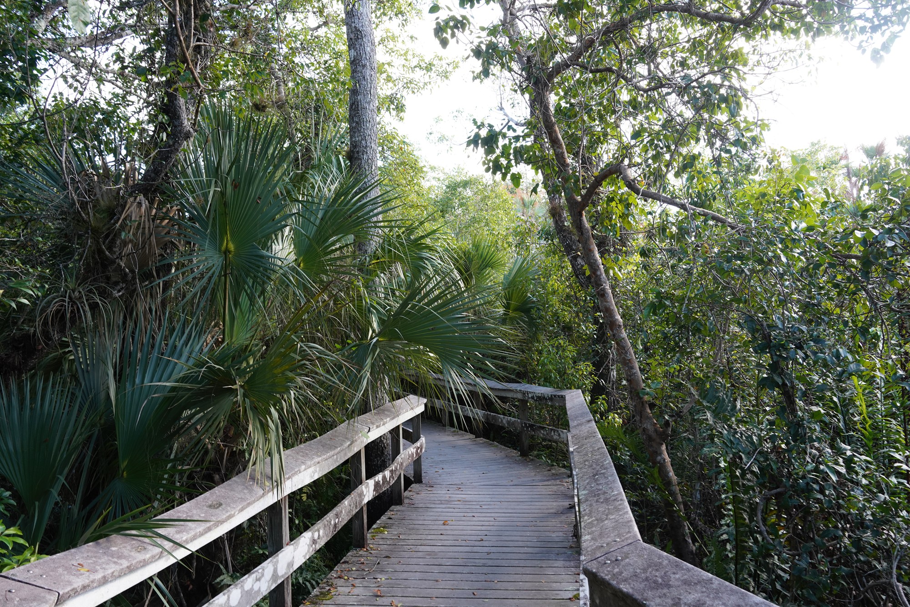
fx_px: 708
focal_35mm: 28
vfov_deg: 46.4
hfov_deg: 65.5
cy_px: 304
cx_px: 455
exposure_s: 1/100
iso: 800
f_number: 9
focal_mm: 28
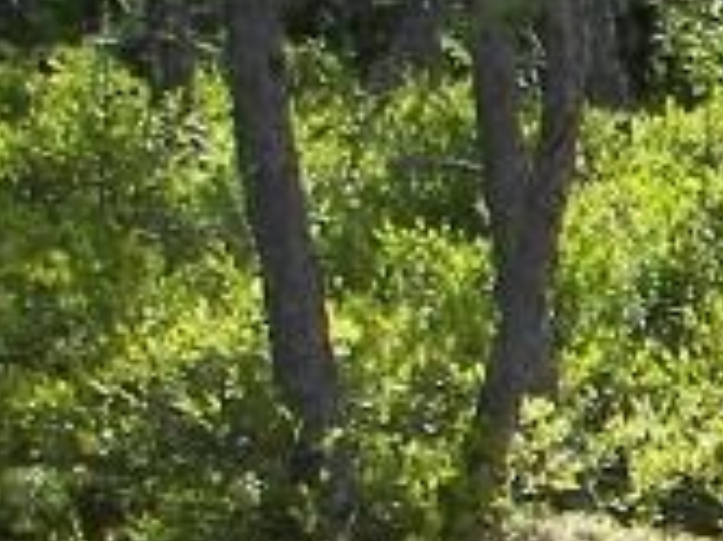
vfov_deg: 6.4
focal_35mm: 233
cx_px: 1481
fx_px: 4863
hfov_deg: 8.1
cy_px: 364
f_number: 2.8
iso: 50
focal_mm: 6.3
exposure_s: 1/400
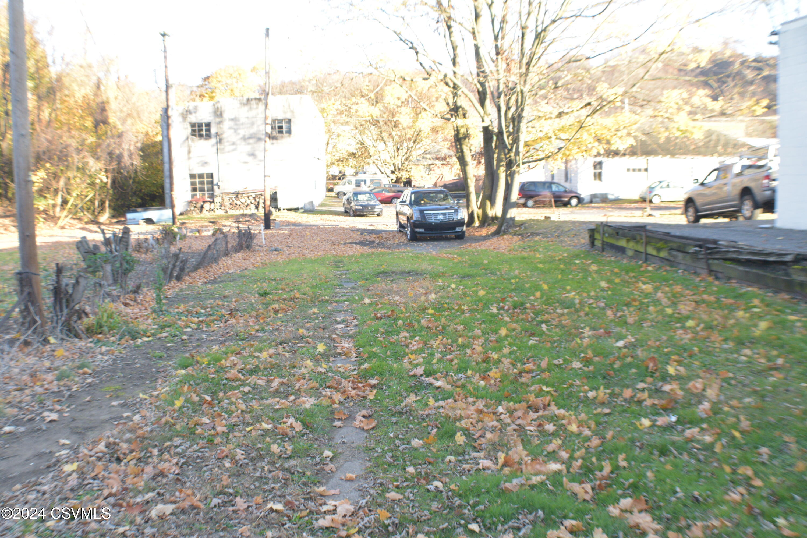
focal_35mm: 42
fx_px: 941
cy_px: 269
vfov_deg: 31.9
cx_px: 404
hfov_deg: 46.4
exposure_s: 1/200
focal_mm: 28
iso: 800
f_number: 7.1
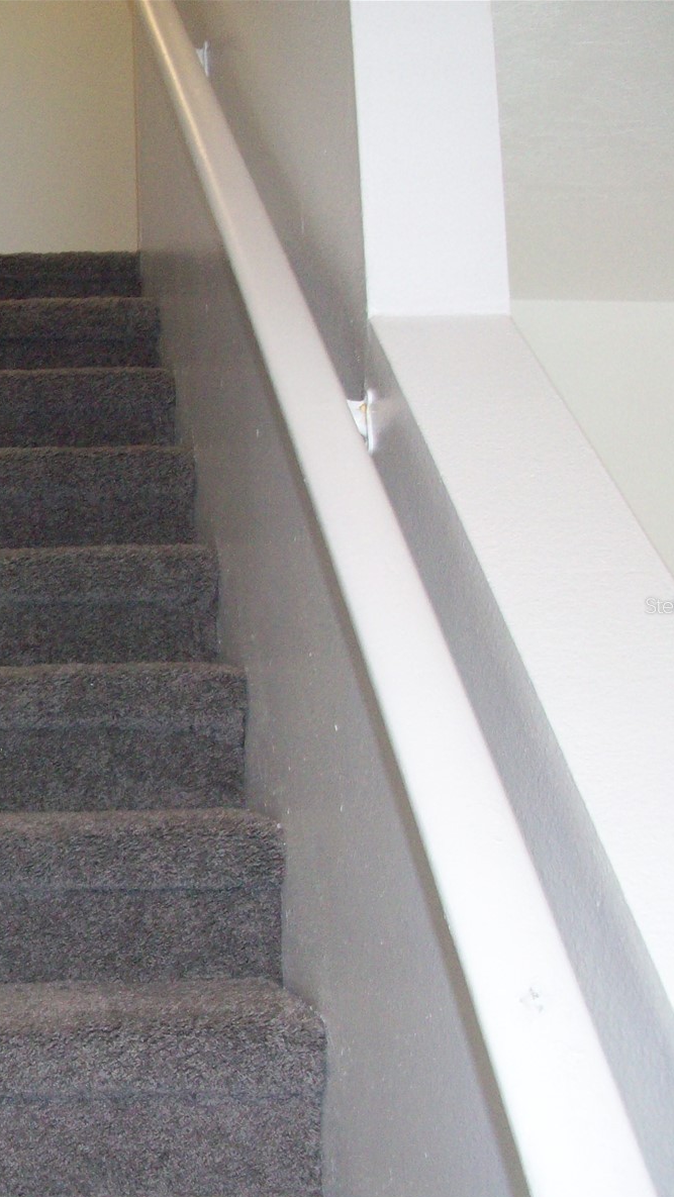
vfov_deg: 41.3
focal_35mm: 50
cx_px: -68
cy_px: 605
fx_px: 1588
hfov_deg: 22.6
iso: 160
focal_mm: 5.7
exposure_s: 1/60
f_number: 2.8
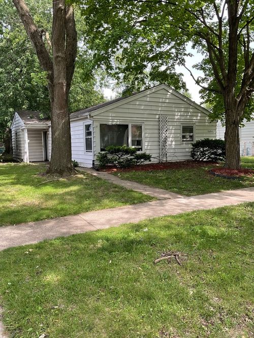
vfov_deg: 61.7
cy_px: 169
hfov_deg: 48.2
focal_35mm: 29
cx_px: 127
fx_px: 284
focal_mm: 3
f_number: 1.8
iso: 16
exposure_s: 1/256
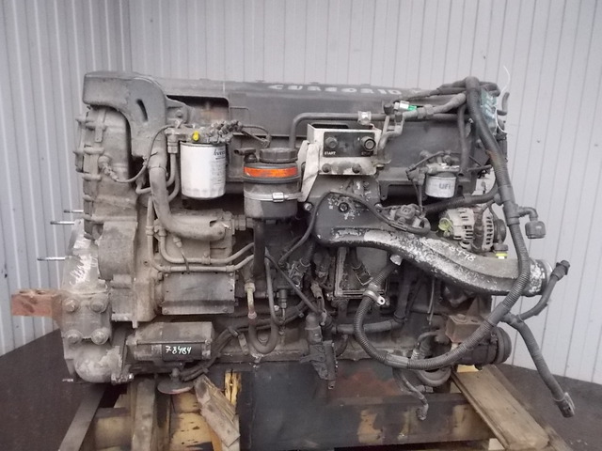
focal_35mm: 29
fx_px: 504
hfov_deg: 61.7
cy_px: 226
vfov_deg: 48.2
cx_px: 301
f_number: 3.3
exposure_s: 1/125
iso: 500
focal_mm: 4.1
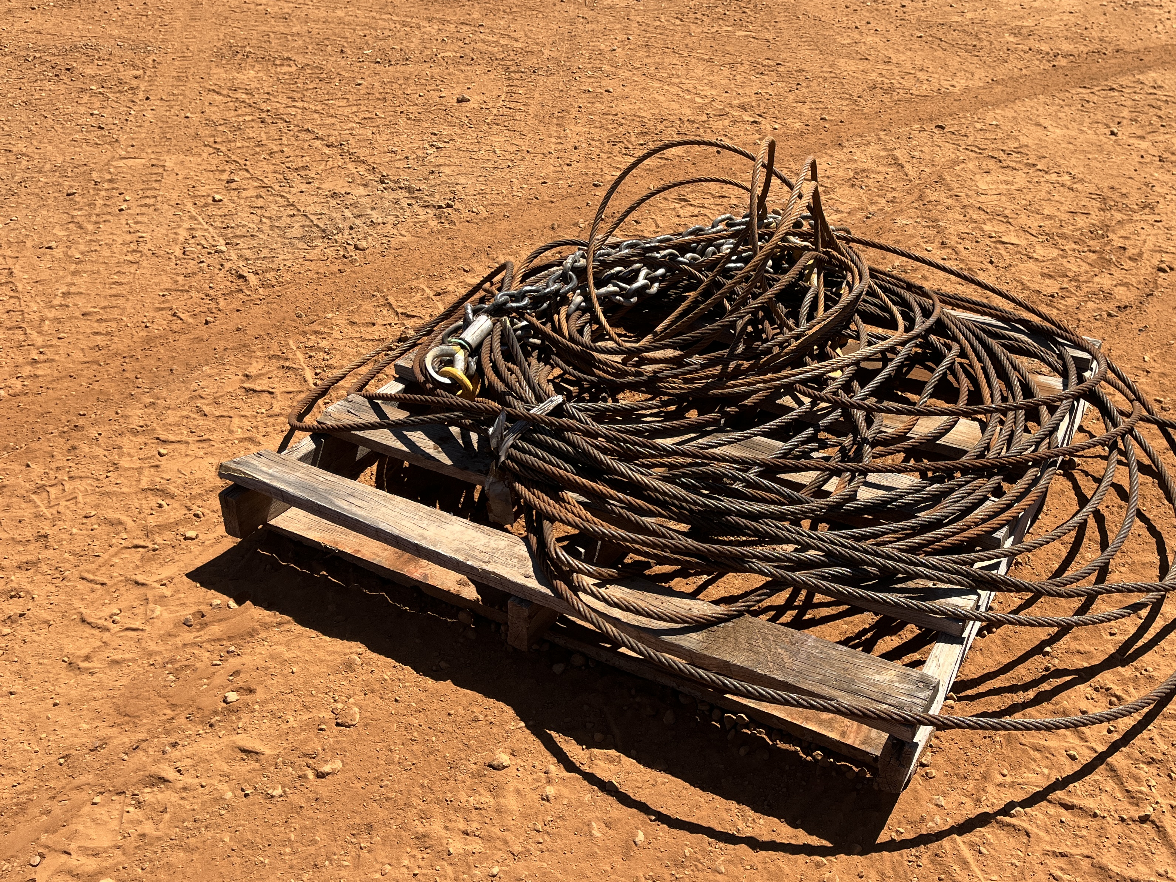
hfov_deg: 54.9
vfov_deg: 42.9
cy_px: 438
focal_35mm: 33
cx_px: 710
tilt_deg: -32.2
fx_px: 1121
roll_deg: +0.7
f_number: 1.6
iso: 50
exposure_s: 1/2571
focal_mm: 5.1
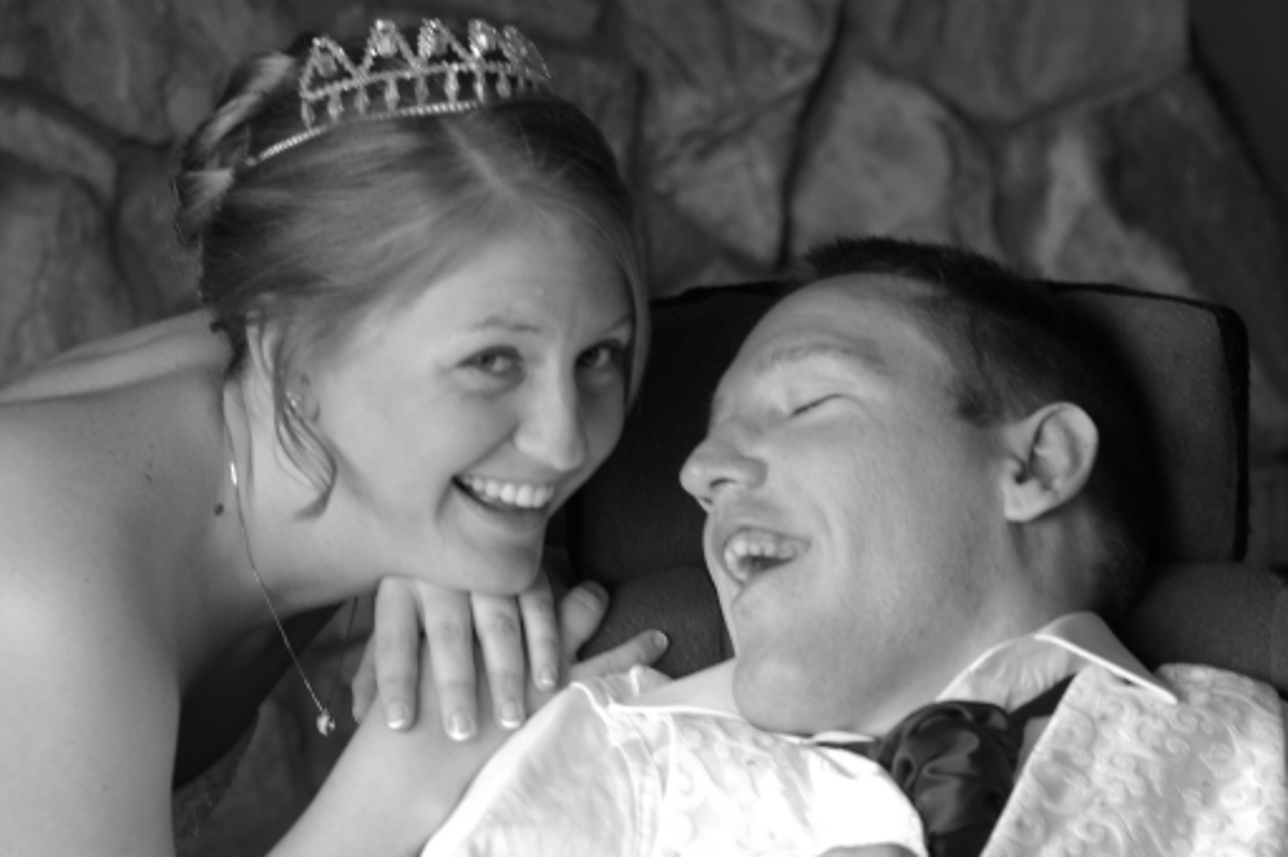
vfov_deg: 9.1
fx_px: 5365
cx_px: 644
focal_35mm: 150
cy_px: 428
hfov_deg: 13.7
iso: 400
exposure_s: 1/90
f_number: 4
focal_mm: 100
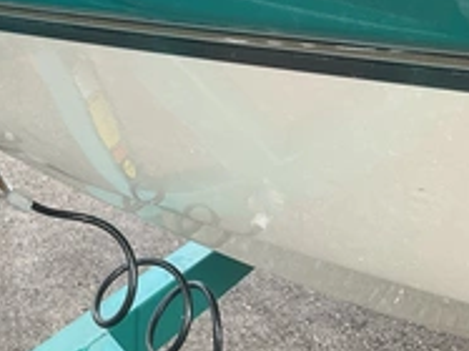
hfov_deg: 28.7
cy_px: 45
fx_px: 839
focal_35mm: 62
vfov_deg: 23.1
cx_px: -28
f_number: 1.8
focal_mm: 3
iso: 20
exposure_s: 1/243
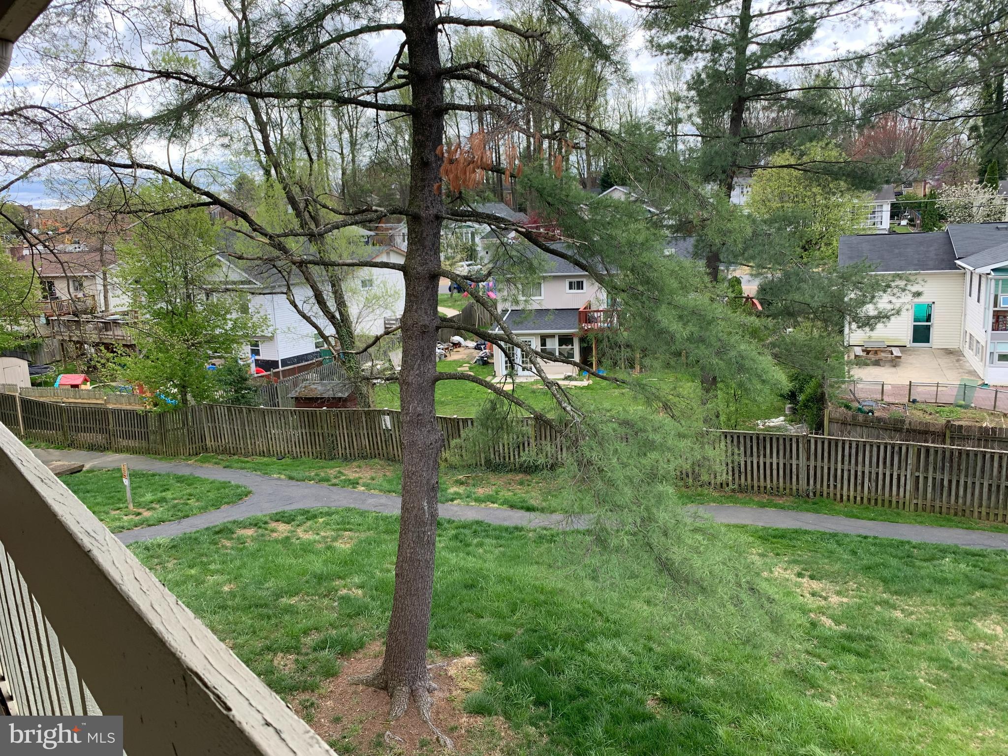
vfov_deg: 53.1
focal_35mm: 26
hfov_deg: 67.3
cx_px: 504
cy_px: 378
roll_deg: +3.5
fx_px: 757
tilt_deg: -12.3
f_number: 1.8
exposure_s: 1/529
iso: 25
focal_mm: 4.25
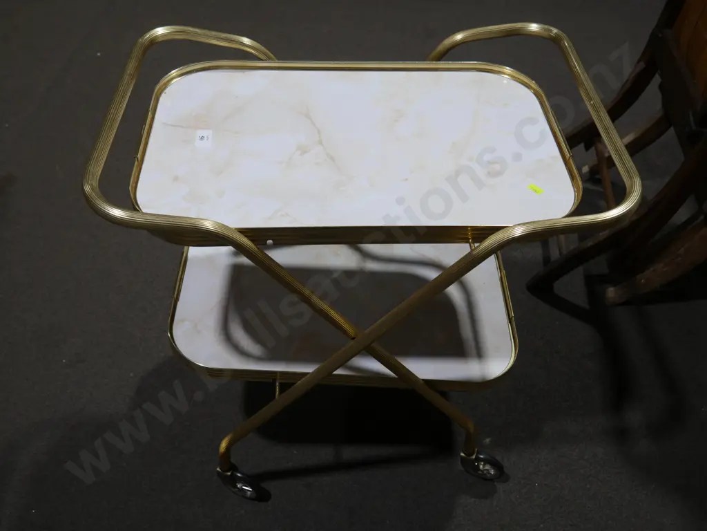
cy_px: 266
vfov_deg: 44.2
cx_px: 354
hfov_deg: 56.8
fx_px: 654
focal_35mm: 32
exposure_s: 1/125
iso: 200
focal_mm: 16
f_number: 3.6
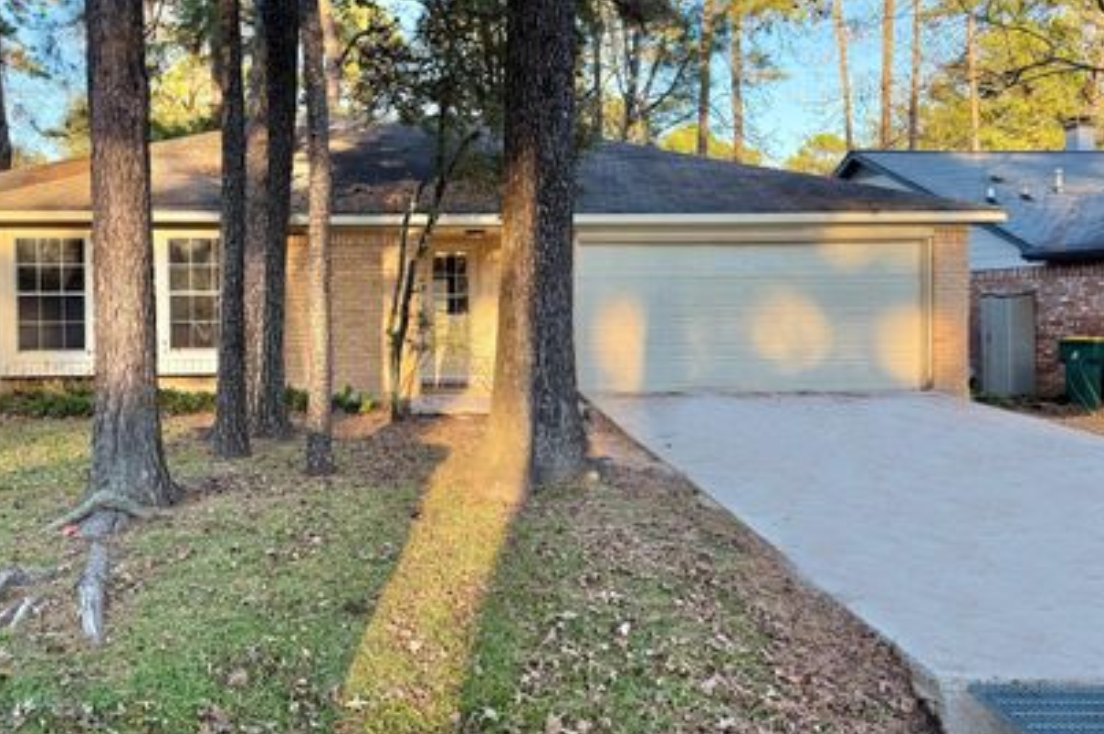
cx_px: 436
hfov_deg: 59.8
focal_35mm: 31
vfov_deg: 42.2
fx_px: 950
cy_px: 314
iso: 100
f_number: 1.78
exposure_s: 1/461
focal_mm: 6.76
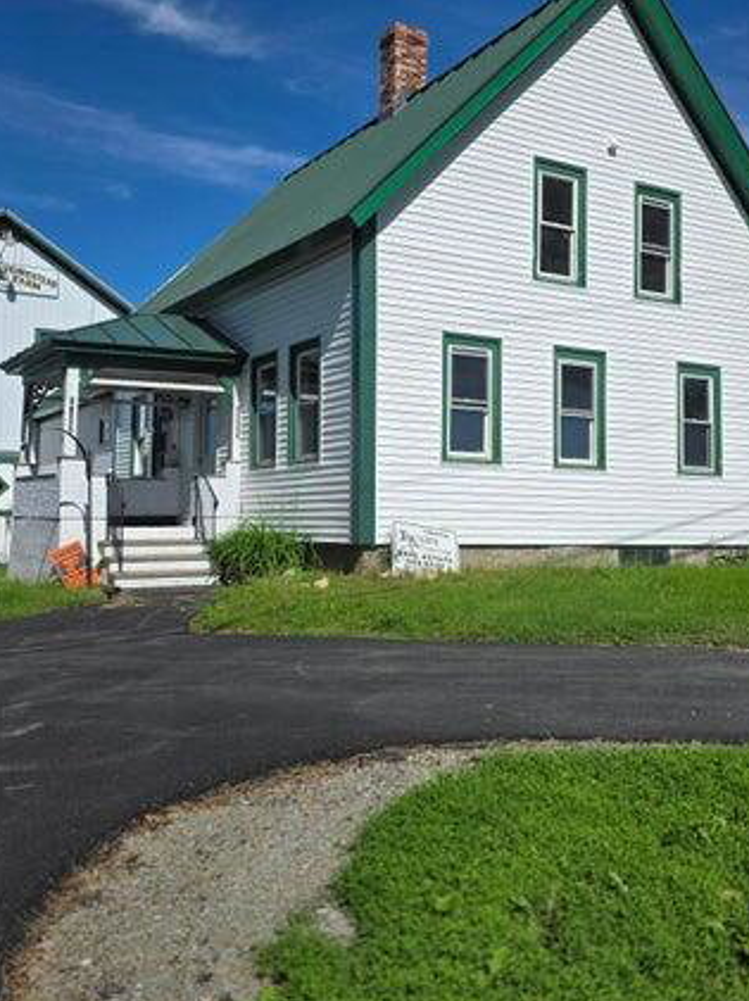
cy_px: 454
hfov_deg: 40.6
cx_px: 404
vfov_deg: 52.6
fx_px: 1011
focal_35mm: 35
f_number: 1.7
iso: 64
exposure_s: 1/7944
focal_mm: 6.3
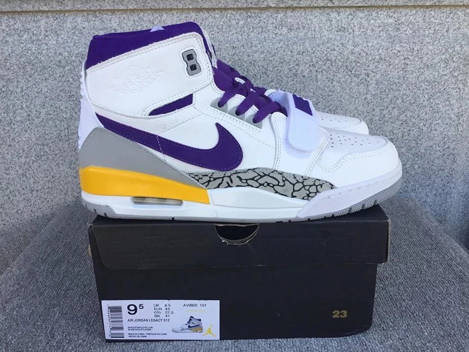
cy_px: 178
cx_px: 237
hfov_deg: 56.8
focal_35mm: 32
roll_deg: +1.1
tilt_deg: -20.1
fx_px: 434
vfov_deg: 44.2
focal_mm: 3.3
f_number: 2.4
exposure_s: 1/224
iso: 25
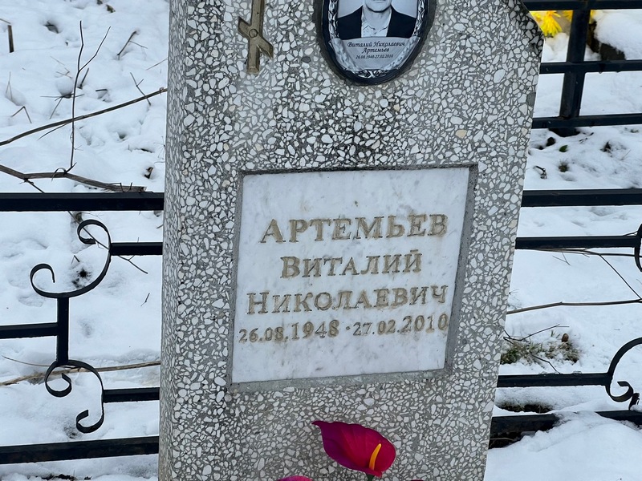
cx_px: 321
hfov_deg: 25.3
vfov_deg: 19.1
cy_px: 240
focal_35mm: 77
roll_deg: -1.0
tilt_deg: -25.5
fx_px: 1428
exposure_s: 1/99
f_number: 2.8
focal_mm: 9
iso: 40
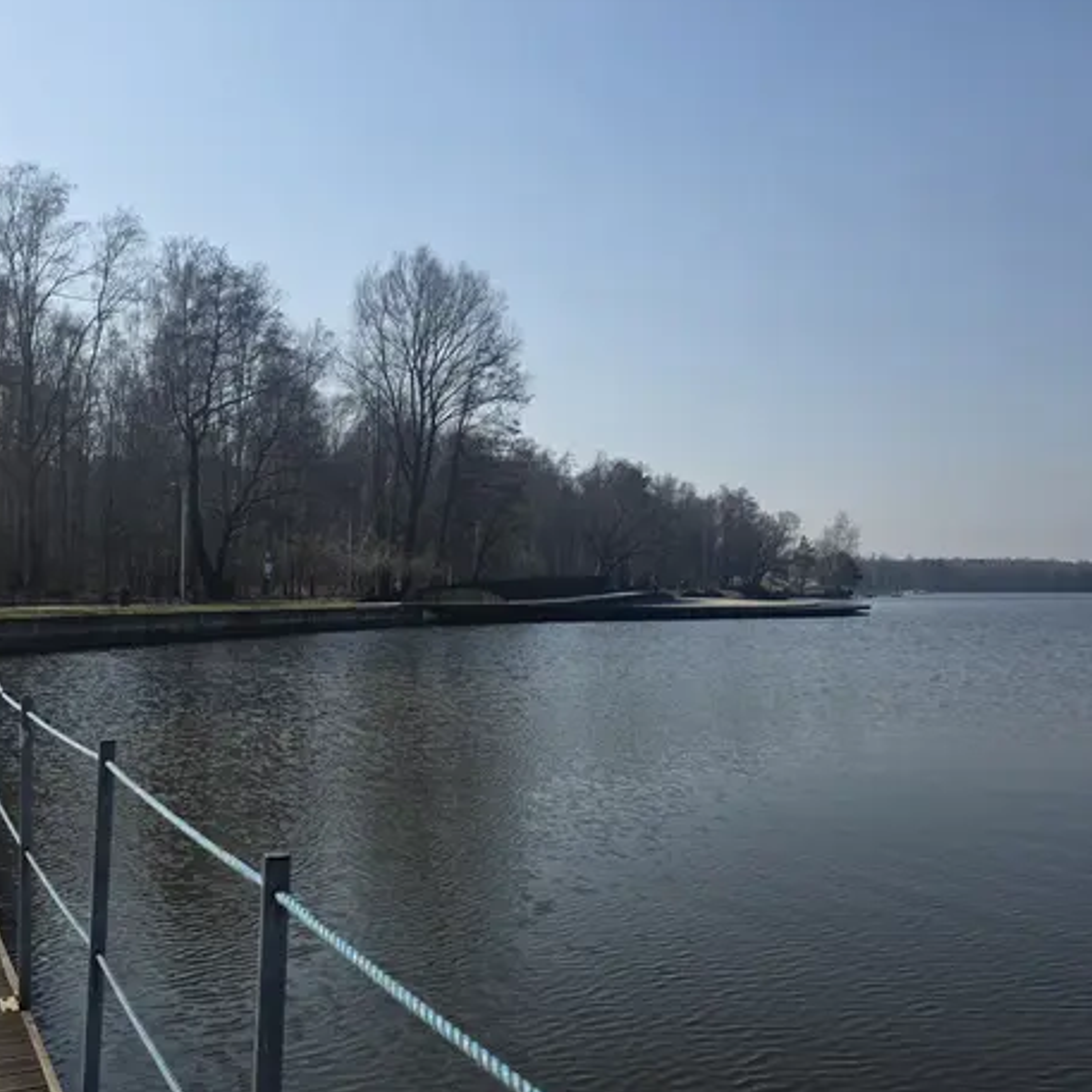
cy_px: 590
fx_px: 1142
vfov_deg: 51.0
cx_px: 452
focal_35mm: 32
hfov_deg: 50.9
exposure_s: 1/7061
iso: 80
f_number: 1.7
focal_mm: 6.3
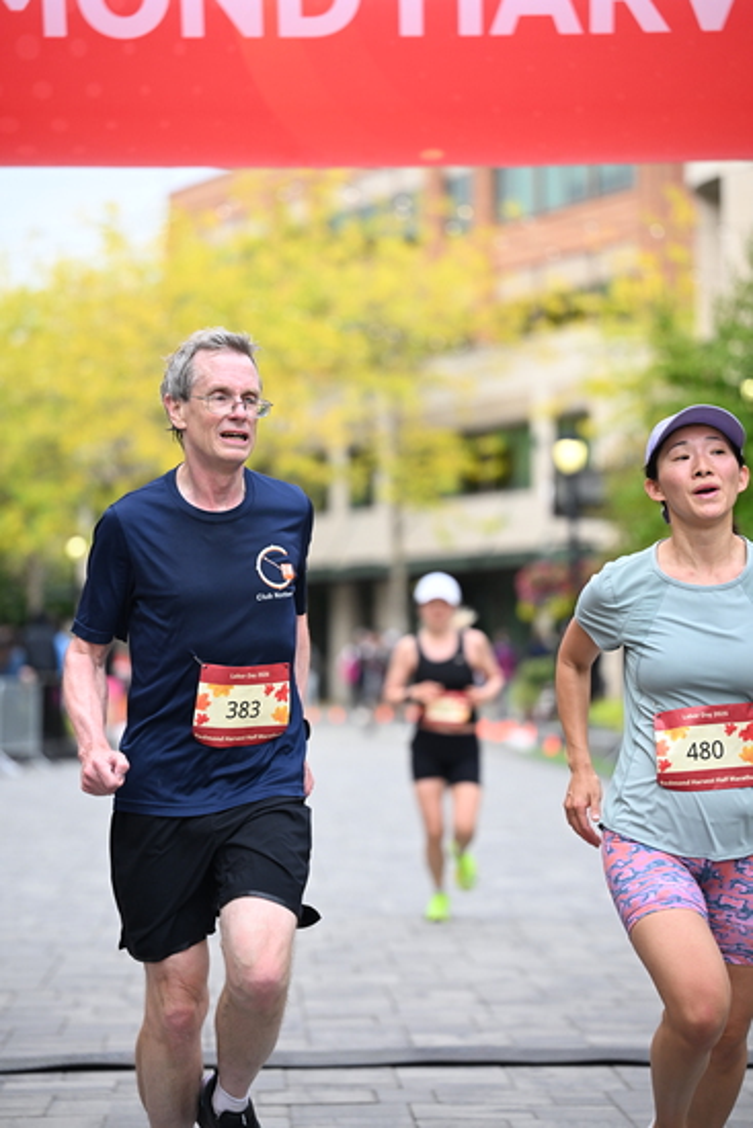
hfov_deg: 12.5
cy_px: 564
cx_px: 376
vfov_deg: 18.6
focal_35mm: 110
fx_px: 3449
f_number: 2.8
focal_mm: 110
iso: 1000
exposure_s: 1/2000
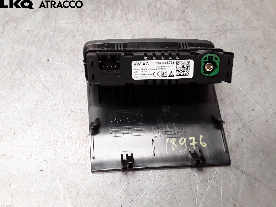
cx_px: 138
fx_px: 223
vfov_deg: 49.7
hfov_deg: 63.4
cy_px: 104
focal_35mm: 28
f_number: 1.9
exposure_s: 1/100
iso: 100
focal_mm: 2.91
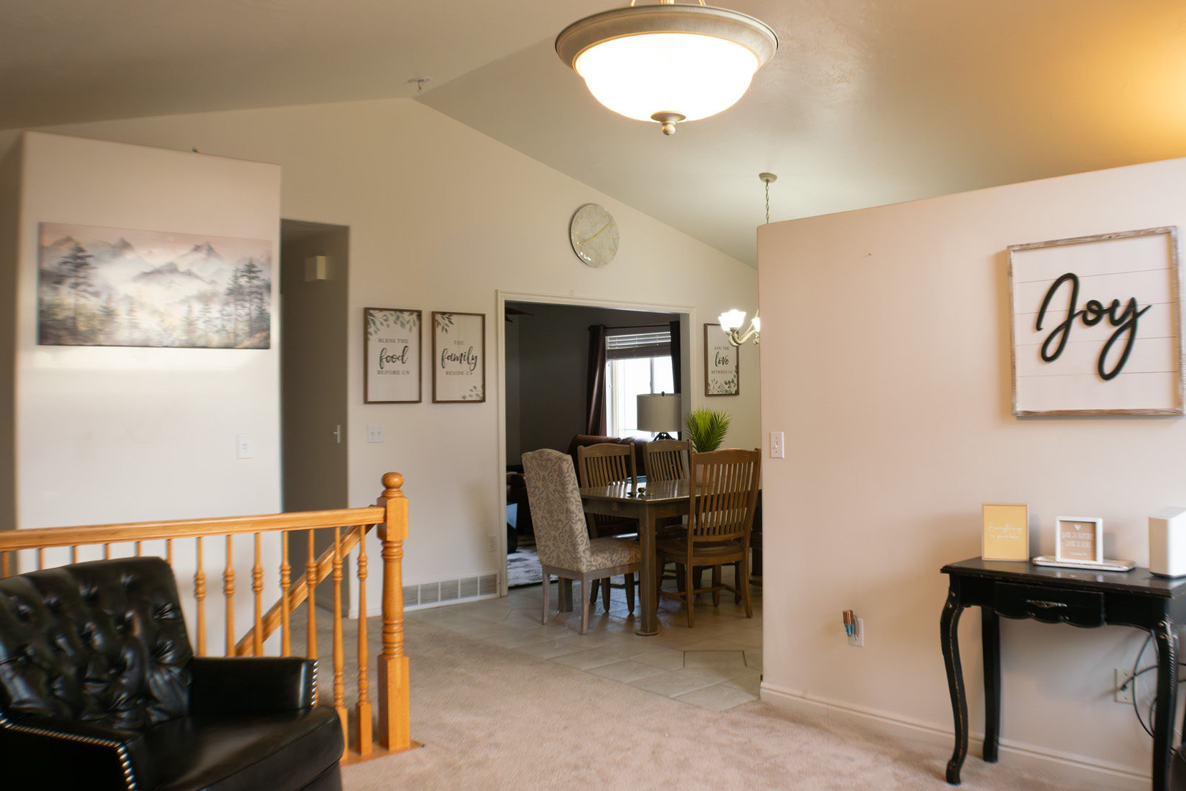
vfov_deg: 34.2
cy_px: 341
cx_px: 684
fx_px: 1285
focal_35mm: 39
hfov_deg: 49.4
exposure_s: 1/40
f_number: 5.6
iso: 200
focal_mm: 21
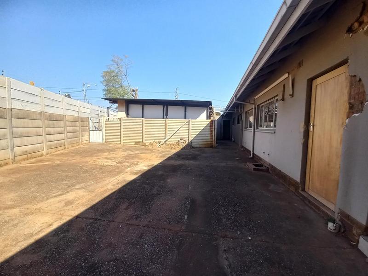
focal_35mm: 13
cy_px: 138
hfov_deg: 106.2
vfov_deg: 89.9
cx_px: 184
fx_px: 138
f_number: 2.2
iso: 40
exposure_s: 1/531
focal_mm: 1.42
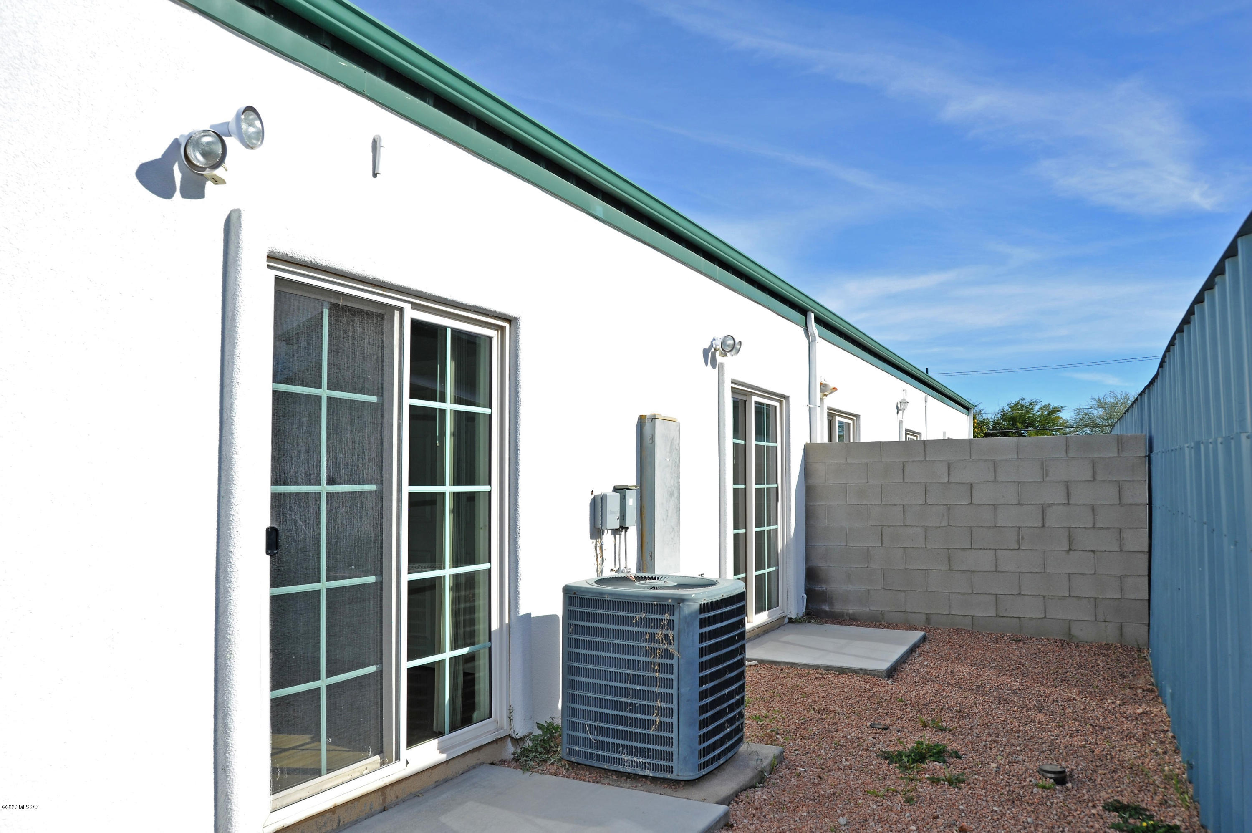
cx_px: 626
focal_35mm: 26
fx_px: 904
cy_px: 416
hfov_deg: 69.4
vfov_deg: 49.5
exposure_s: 1/320
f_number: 11
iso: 320
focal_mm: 26
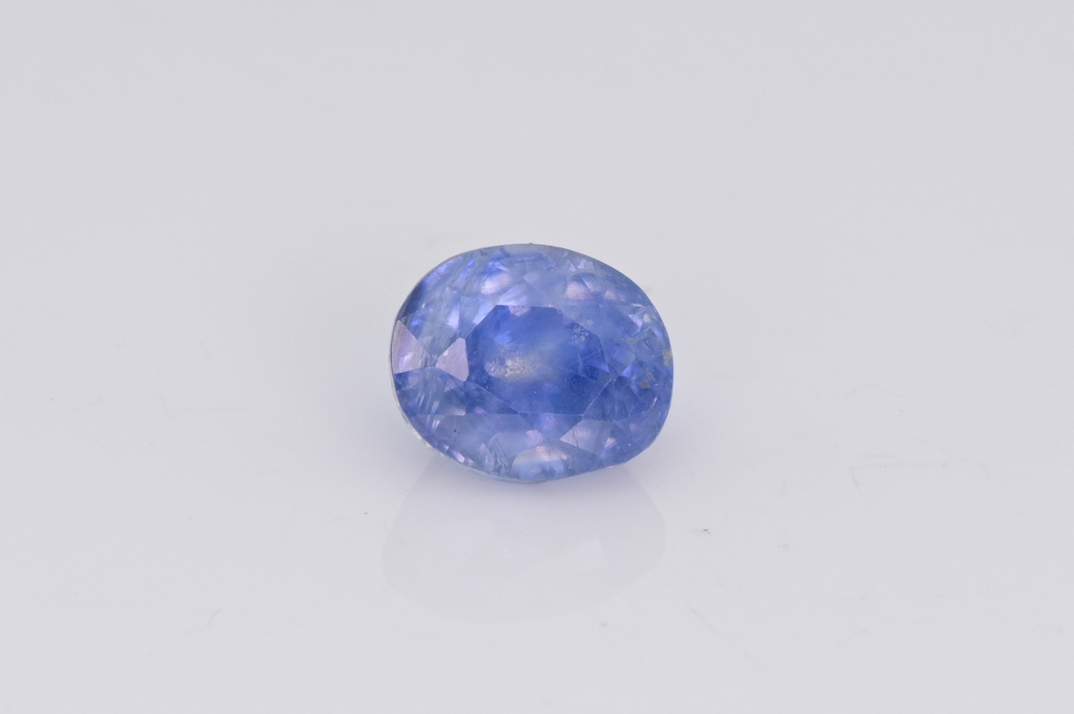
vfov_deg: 8.7
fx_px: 4680
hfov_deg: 13.1
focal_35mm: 157
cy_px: 357
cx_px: 537
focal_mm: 105
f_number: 18
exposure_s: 1/30
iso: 400
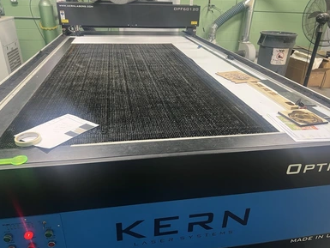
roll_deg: -0.4
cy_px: 123
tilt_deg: -26.3
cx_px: 163
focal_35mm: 27
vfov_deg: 51.4
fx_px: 257
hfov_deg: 65.3
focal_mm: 5.7
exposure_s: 1/60
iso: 200
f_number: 1.5
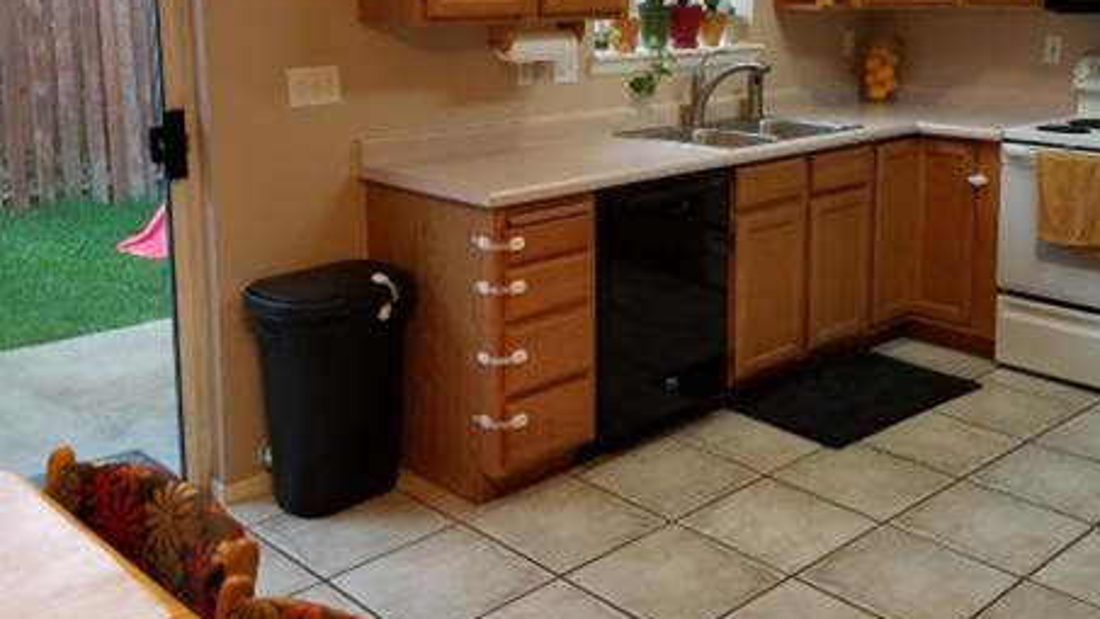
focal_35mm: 40
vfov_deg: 29.1
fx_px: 1167
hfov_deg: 50.1
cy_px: 124
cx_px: 660
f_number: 1.7
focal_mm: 4.2
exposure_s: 1/60
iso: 160
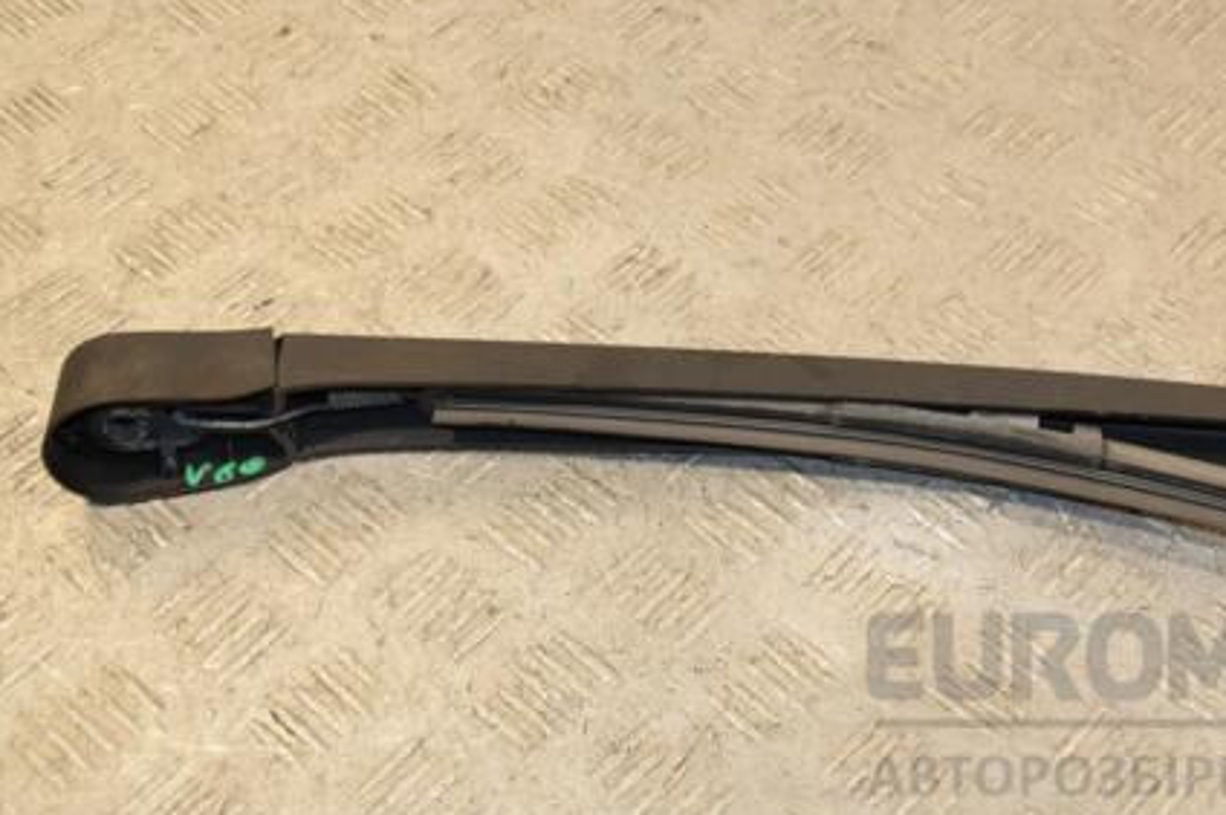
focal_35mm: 68
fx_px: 2314
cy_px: 272
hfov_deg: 29.5
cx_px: 813
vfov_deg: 19.9
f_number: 5.6
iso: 800
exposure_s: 1/200
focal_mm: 32
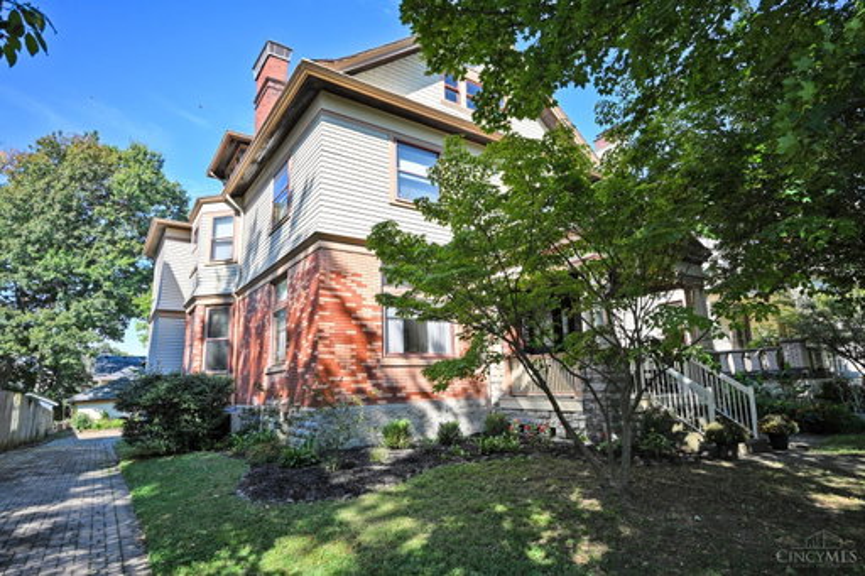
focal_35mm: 19
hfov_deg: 86.9
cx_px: 432
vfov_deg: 64.5
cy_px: 288
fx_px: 456
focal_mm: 19
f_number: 5.6
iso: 140
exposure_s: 1/250
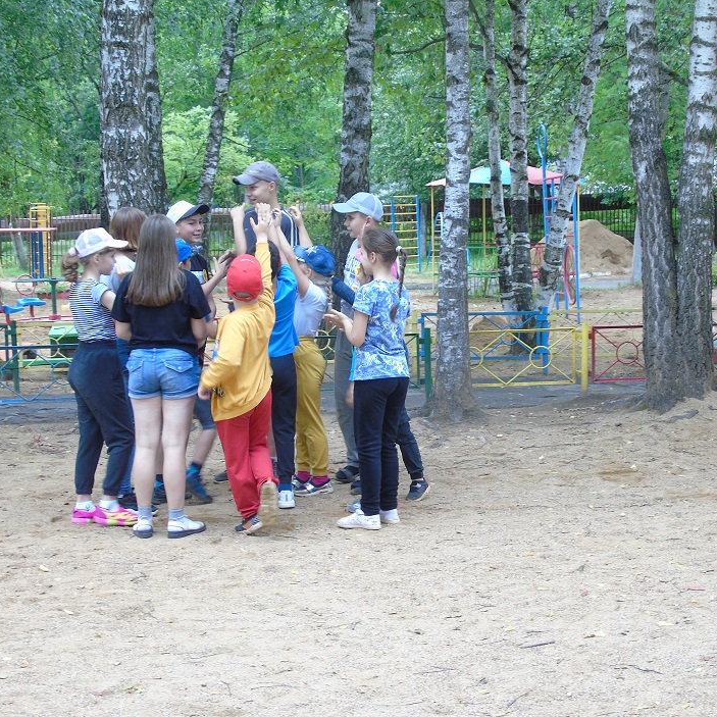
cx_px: 383
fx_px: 1734
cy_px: 355
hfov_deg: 23.4
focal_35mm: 74
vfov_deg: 23.4
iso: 100
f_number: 4.5
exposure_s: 1/30
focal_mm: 11
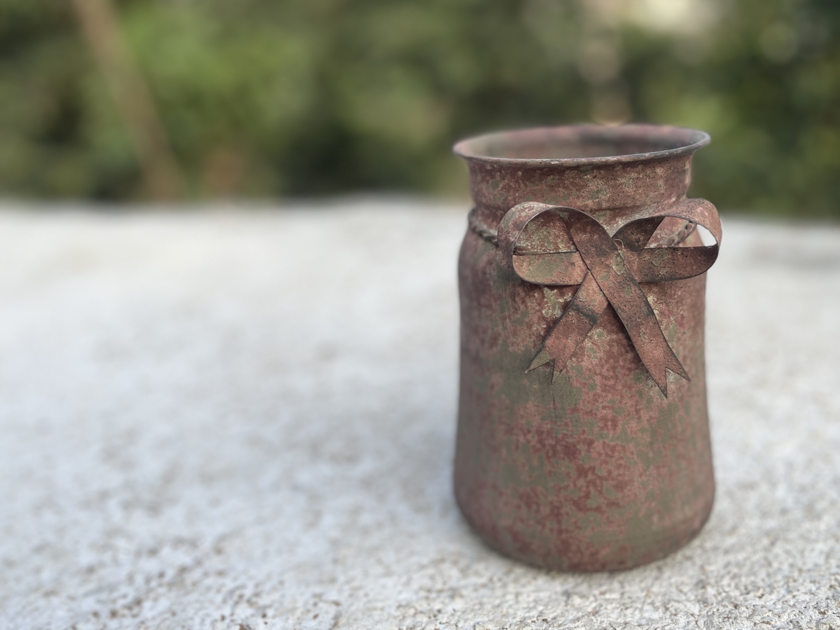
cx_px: 420
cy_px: 315
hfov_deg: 67.3
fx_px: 631
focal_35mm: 26
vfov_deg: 53.0
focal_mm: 5.1
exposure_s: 1/168
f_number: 1.6
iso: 40
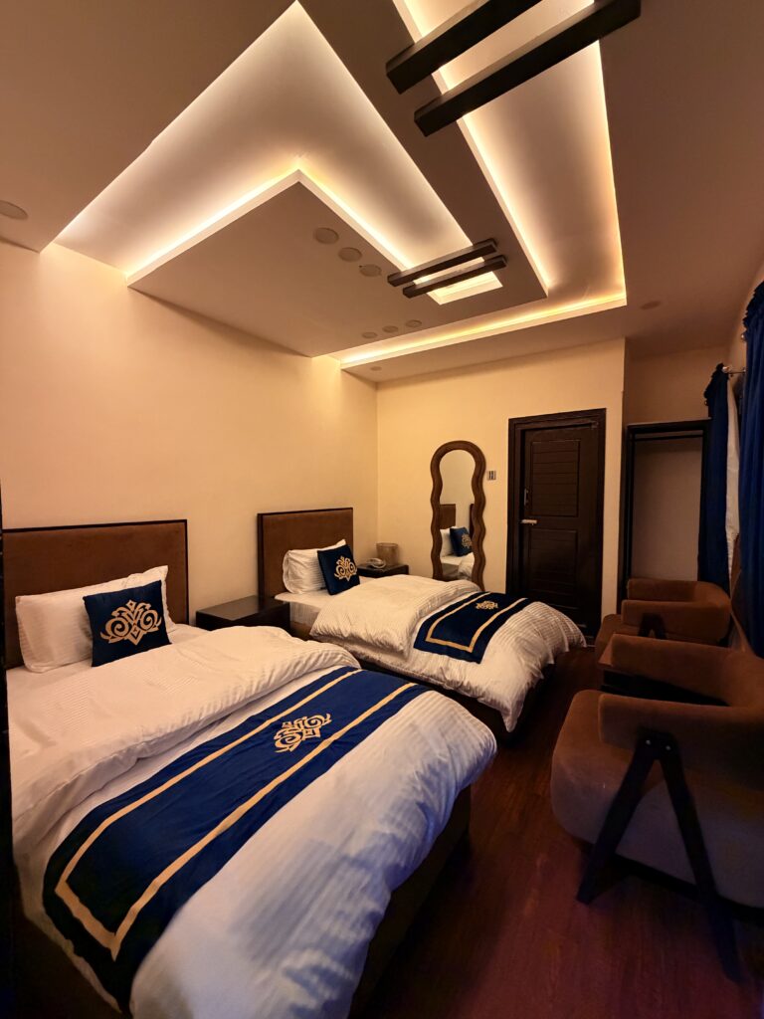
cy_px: 510
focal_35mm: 14
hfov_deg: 85.7
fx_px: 412
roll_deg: +0.0
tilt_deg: -2.3
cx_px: 382
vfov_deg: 102.1
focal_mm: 2.22
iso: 800
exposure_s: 1/51
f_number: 2.2
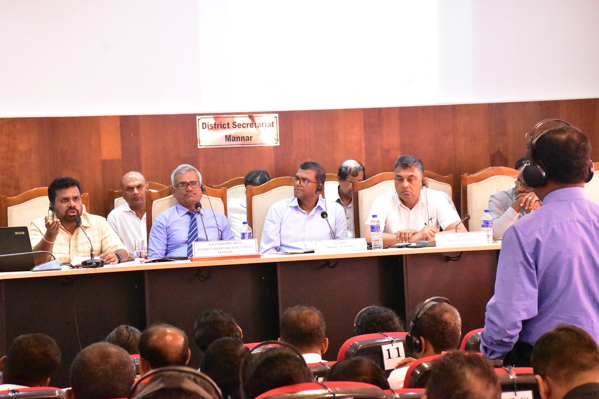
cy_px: 200
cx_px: 300
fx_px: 1747
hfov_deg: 19.5
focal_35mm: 105
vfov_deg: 13.0
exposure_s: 1/60
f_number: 10
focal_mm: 70
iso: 16000
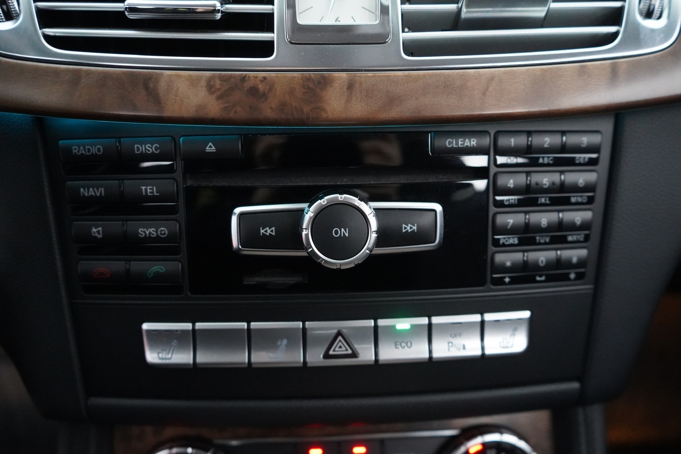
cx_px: 340
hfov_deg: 65.5
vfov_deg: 46.4
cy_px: 227
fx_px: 530
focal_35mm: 28
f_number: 3.5
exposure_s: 1/60
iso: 12800
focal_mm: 28
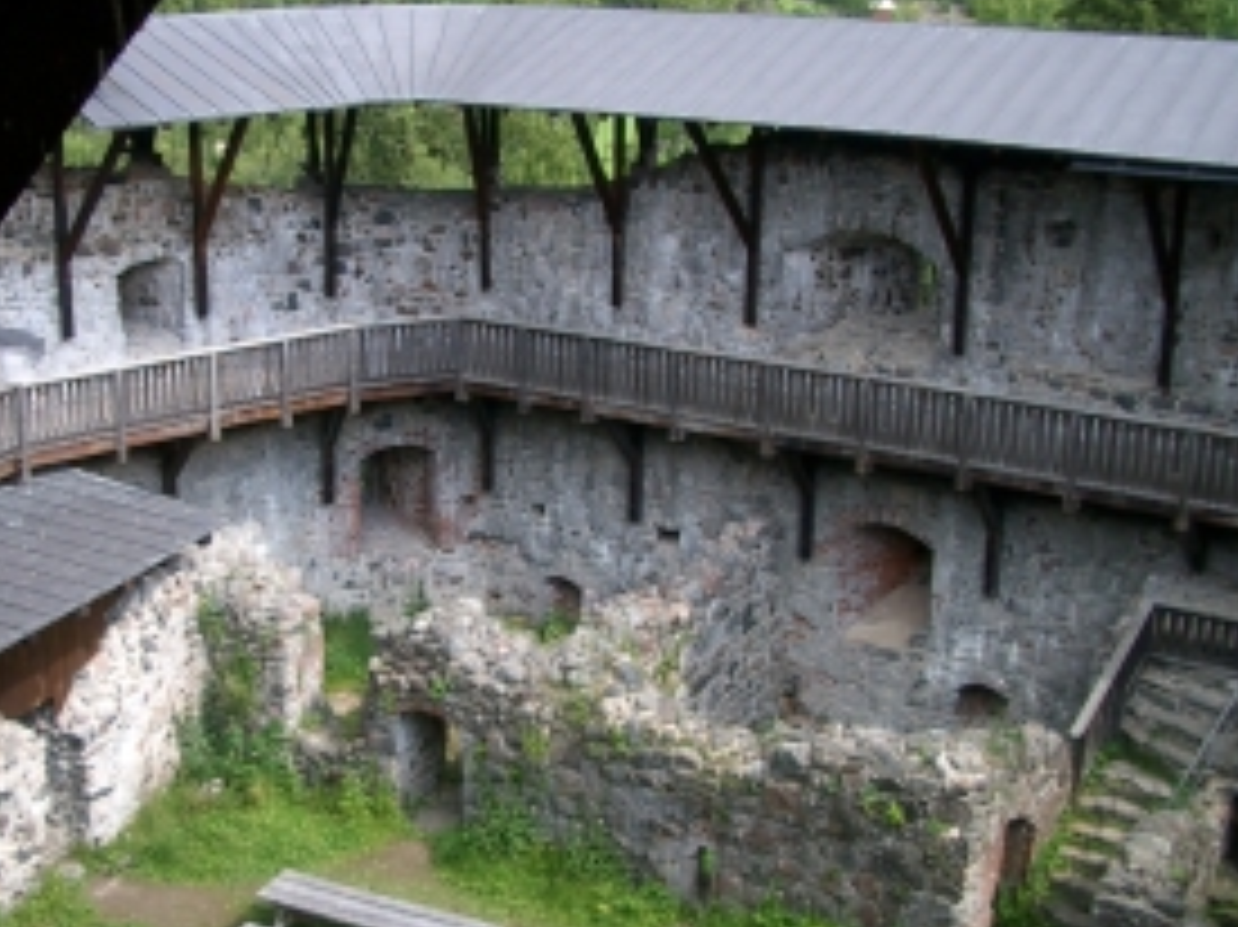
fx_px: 1823
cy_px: 490
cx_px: 459
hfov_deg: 37.3
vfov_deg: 28.5
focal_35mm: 51
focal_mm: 5.8
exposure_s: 1/320
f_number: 2.6
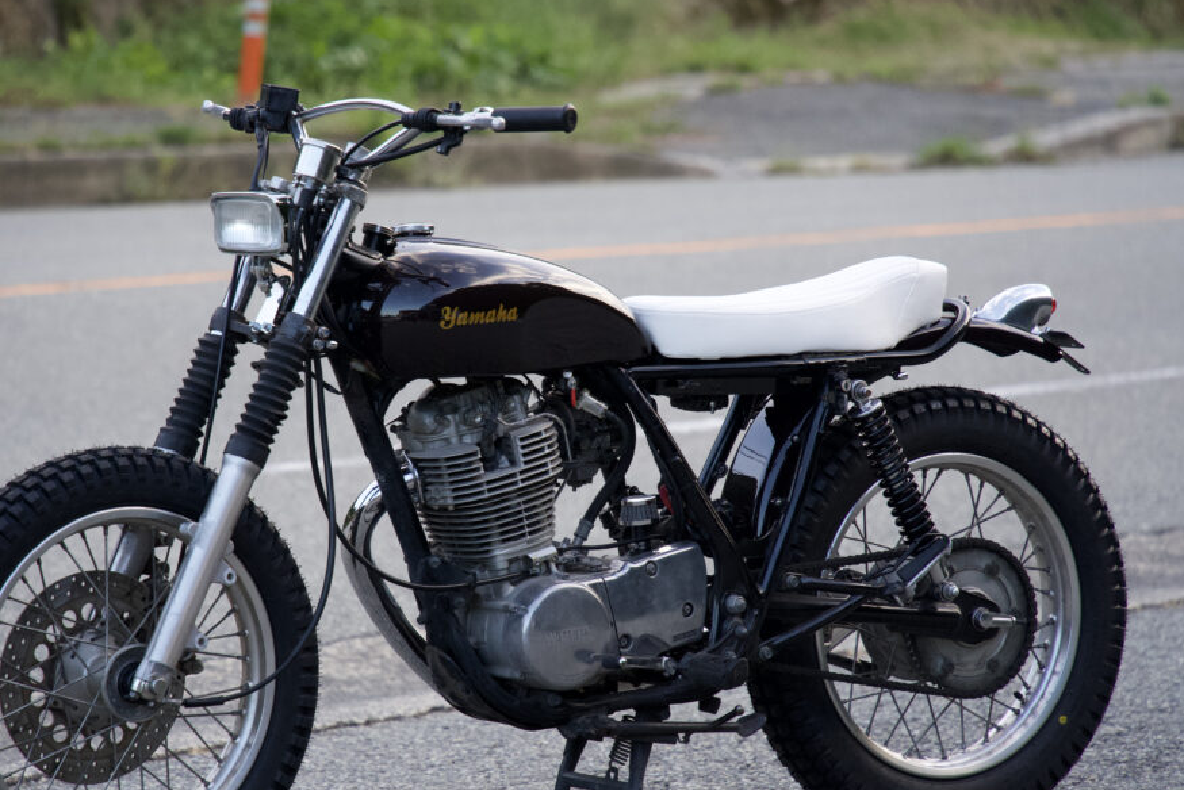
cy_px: 432
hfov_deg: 8.8
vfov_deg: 5.9
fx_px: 7698
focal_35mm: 234
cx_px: 509
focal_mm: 200
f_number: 5.6
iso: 2500
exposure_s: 1/250
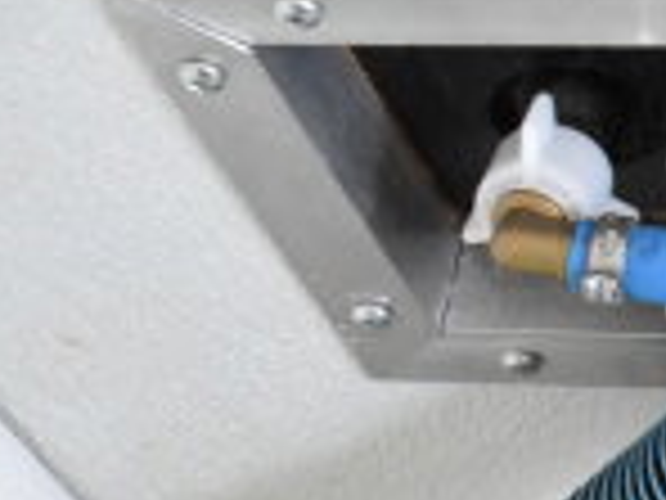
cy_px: 453
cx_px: 1354
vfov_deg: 8.9
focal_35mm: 166
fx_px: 3194
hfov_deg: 10.8
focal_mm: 28
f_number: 6.3
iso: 6400
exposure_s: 1/160
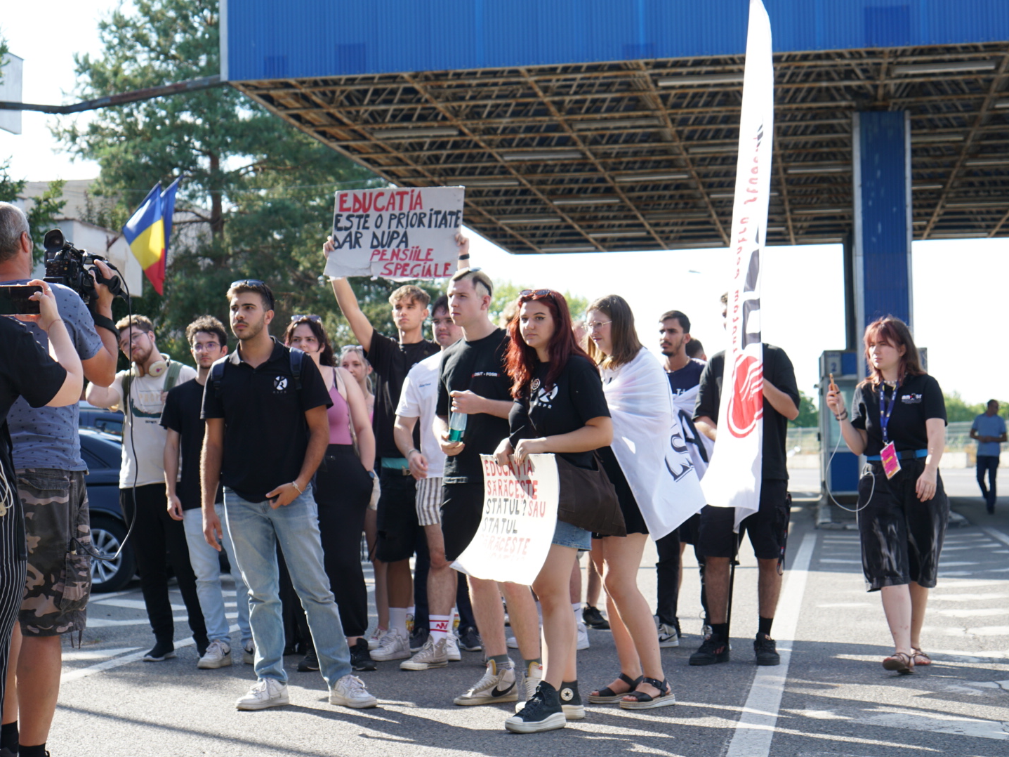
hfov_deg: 29.4
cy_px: 378
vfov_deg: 22.3
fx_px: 1924
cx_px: 468
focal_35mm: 66
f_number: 4
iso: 100
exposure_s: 1/250
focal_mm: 41
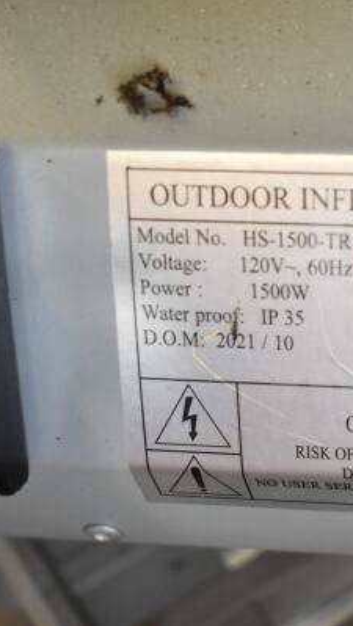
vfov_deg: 29.3
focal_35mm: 72
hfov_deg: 16.0
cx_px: 446
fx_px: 1196
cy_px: 315
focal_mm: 30
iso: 1600
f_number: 5
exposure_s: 1/100
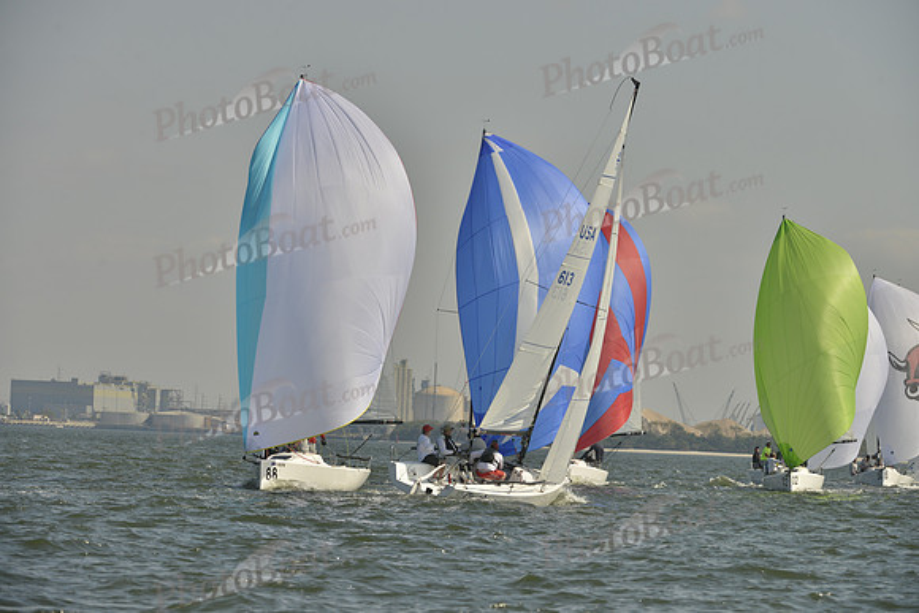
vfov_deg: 6.9
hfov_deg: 10.3
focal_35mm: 200
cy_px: 306
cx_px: 460
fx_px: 5107
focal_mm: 200
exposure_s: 1/1600
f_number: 8
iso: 280
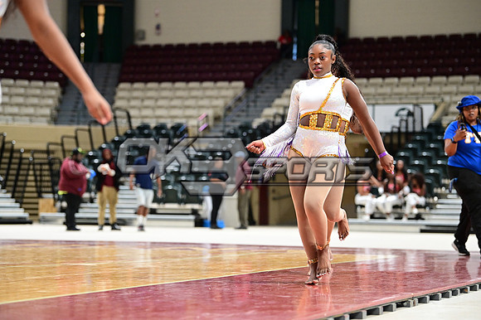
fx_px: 1362
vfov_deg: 13.4
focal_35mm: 102
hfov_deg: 20.0
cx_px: 240
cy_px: 160
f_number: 3.2
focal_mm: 102
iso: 6400
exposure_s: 1/1000
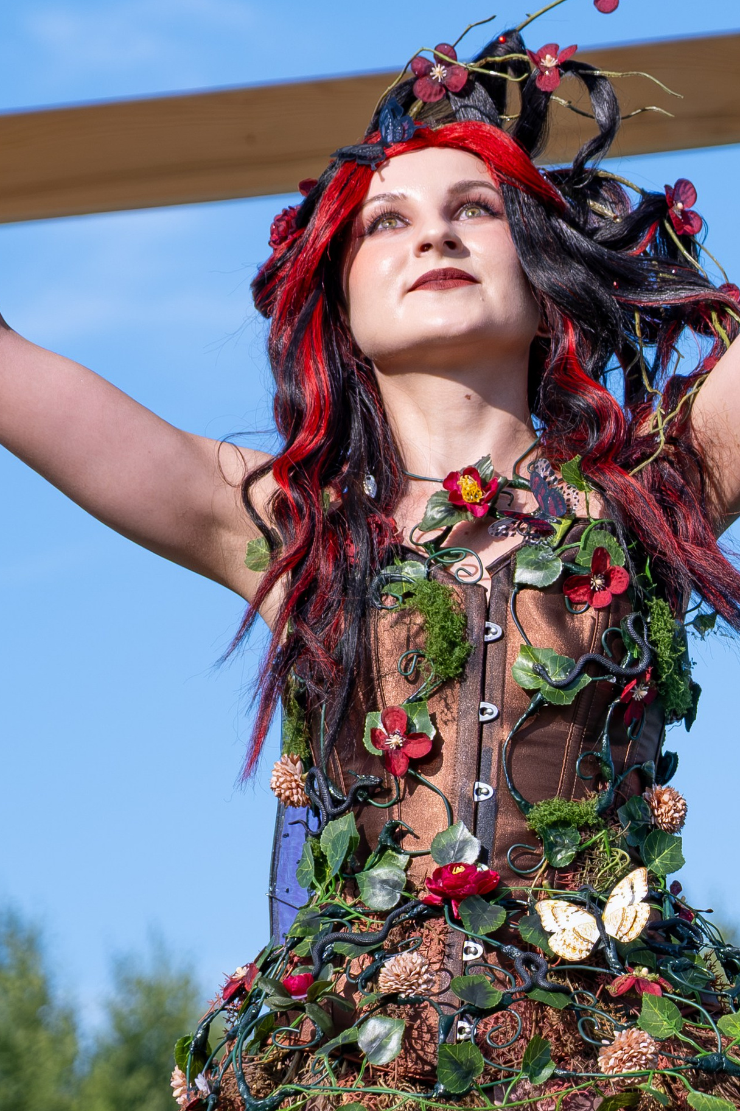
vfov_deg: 7.9
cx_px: 770
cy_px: 683
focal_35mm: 262
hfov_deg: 5.2
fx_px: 8081
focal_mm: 55
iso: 160
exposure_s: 1/1000
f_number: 4
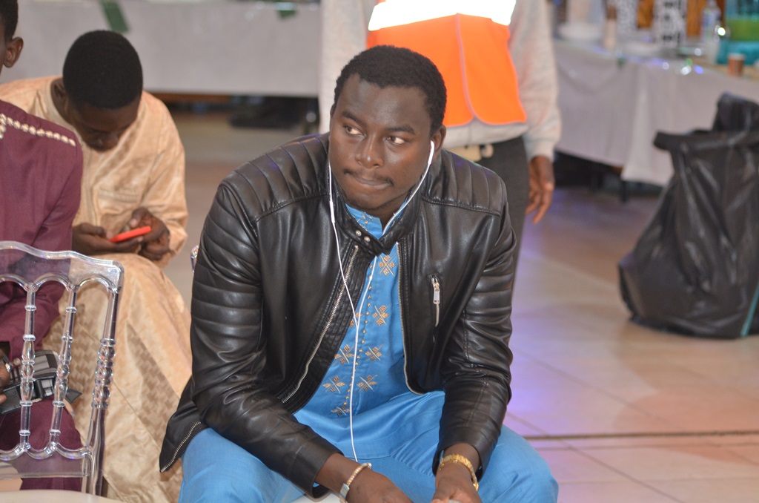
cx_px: 380
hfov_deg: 14.4
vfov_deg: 9.6
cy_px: 252
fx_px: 2998
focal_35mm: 142
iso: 800
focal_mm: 95
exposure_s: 1/60
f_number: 4
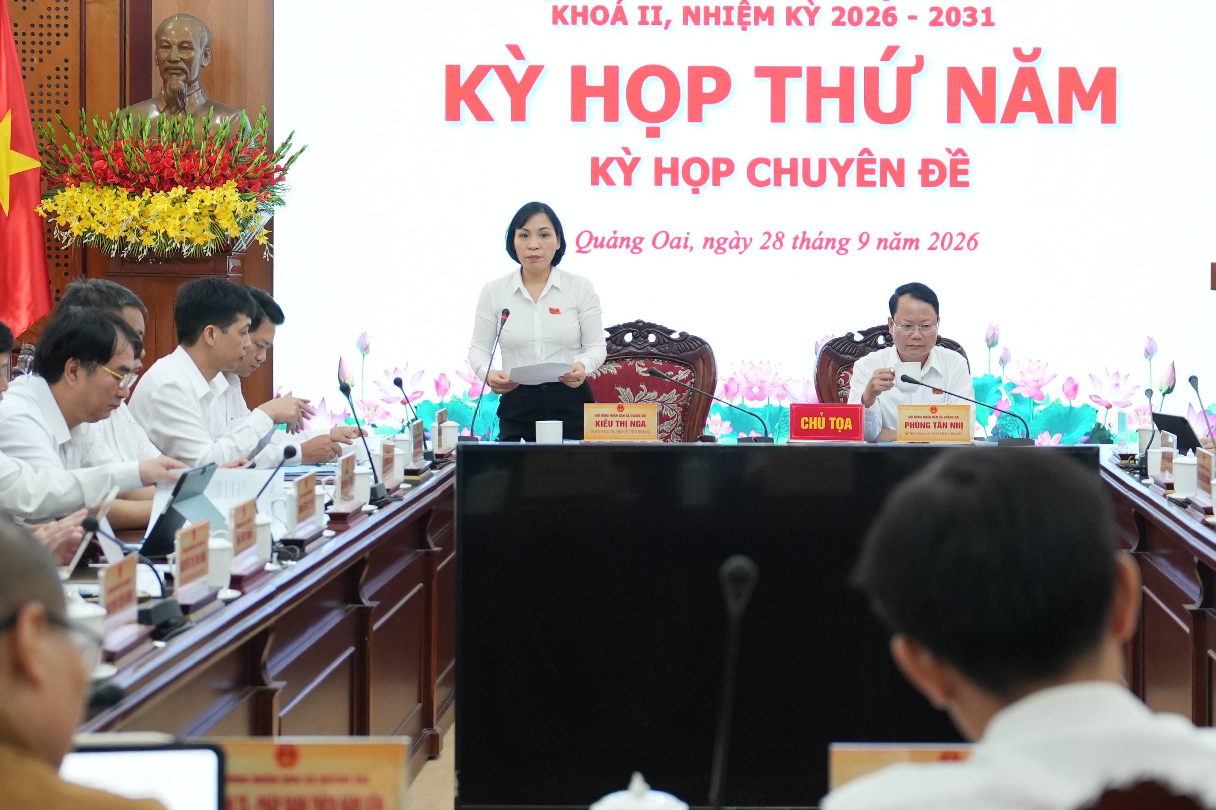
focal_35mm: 78
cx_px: 741
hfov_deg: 25.9
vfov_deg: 17.5
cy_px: 294
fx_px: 2634
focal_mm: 35
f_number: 2.8
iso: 1250
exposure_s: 1/160
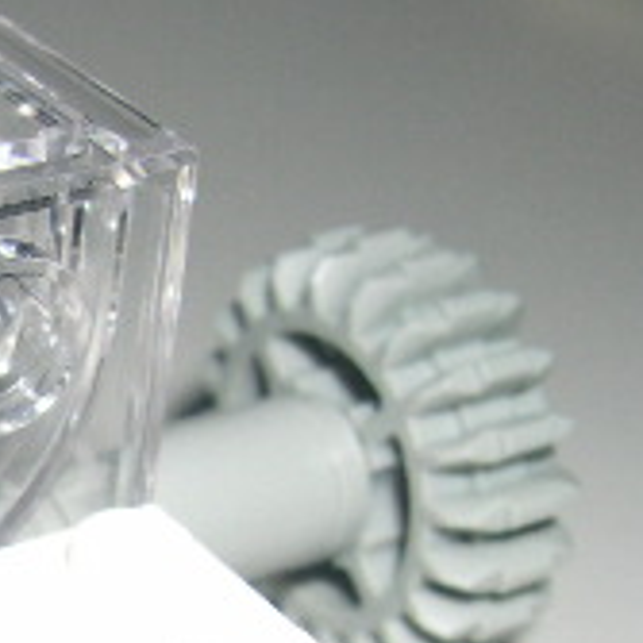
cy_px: 728
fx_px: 2711
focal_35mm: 129
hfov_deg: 12.8
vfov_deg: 13.2
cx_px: -331
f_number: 7.6
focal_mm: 8
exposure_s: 1/60
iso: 100
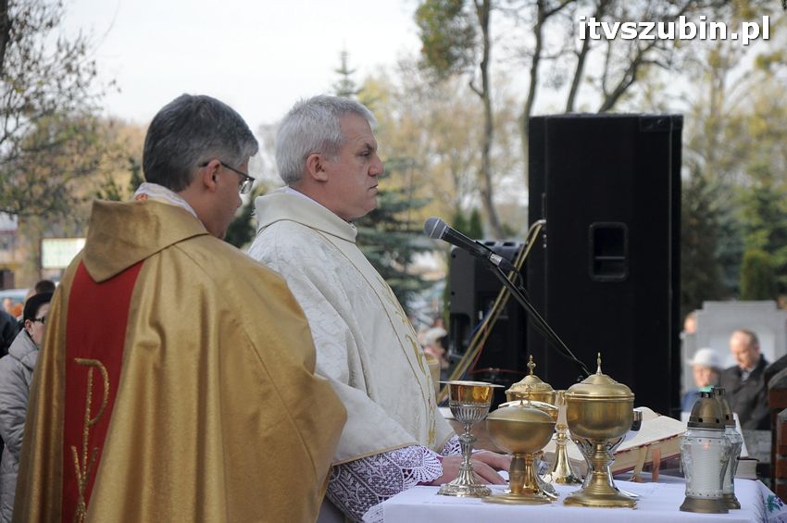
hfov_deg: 14.0
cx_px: 394
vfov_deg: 9.3
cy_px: 262
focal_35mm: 147
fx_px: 3210
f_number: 5.6
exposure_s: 1/500
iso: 800
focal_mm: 98
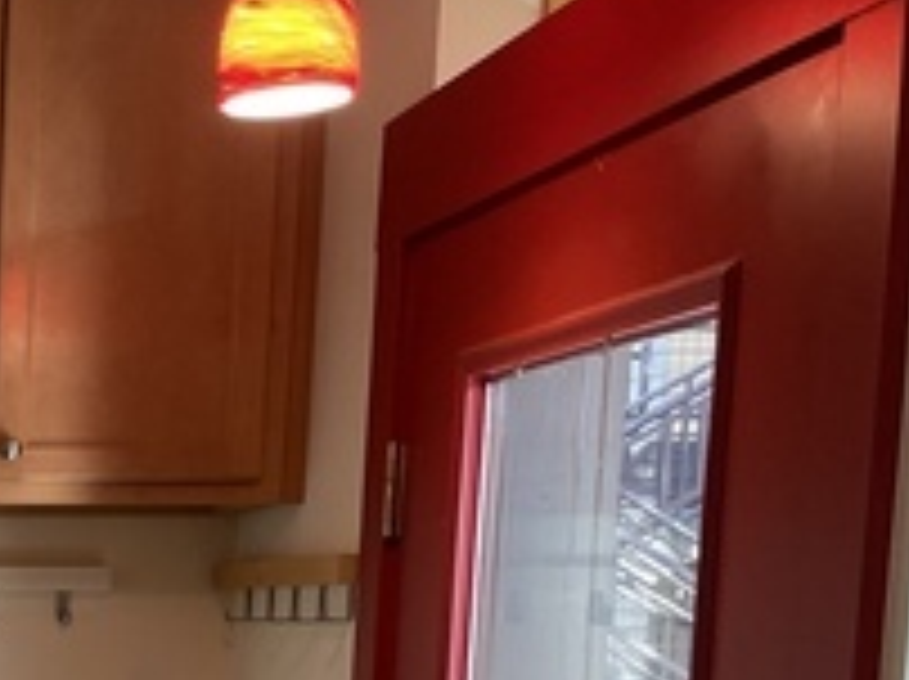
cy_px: 914
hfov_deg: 19.7
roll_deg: -0.3
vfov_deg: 16.1
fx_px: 2256
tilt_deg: -6.3
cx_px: -470
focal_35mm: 86
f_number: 1.6
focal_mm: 4.2
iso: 125
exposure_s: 1/120
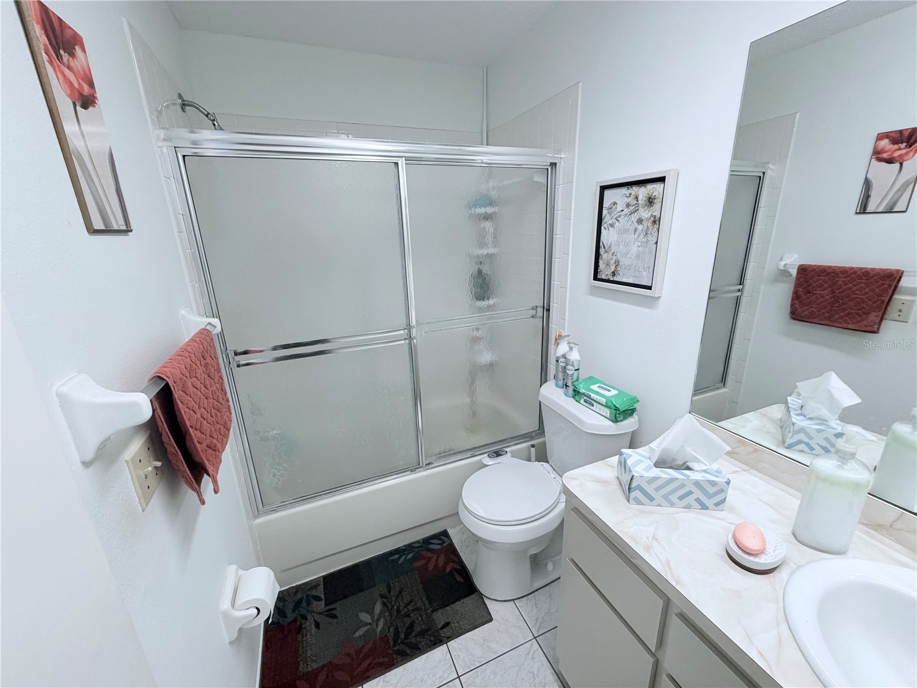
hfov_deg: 102.1
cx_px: 458
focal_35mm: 14
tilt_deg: -17.3
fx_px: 371
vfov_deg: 85.7
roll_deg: +2.6
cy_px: 344
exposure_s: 1/60
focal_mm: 2.22
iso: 200
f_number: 2.2
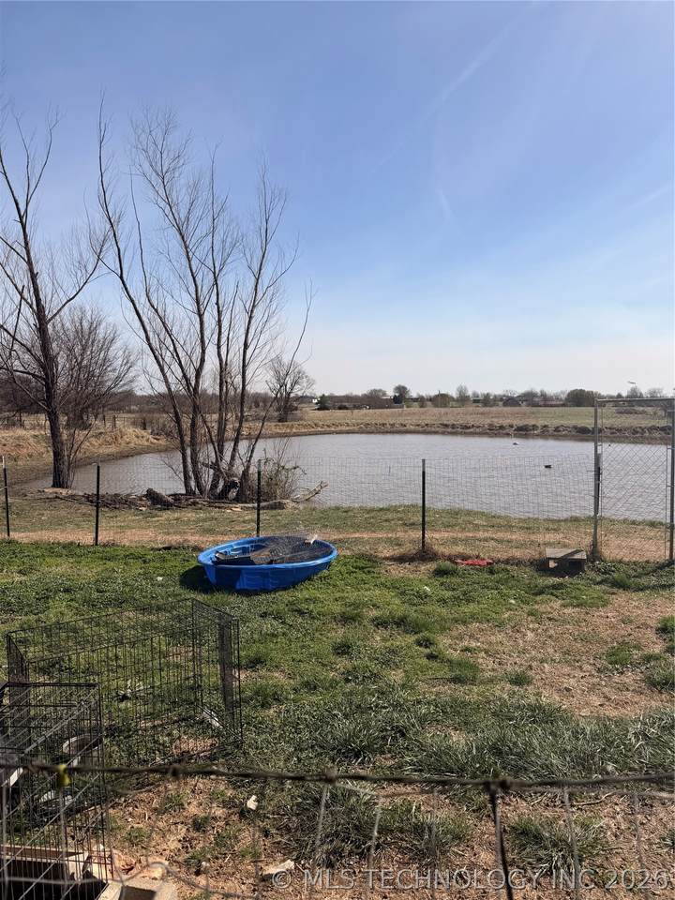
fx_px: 624
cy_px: 450
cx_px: 338
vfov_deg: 71.6
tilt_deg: -4.0
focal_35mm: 24
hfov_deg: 56.8
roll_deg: -0.1
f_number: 1.78
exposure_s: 1/7353
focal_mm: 6.76
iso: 80
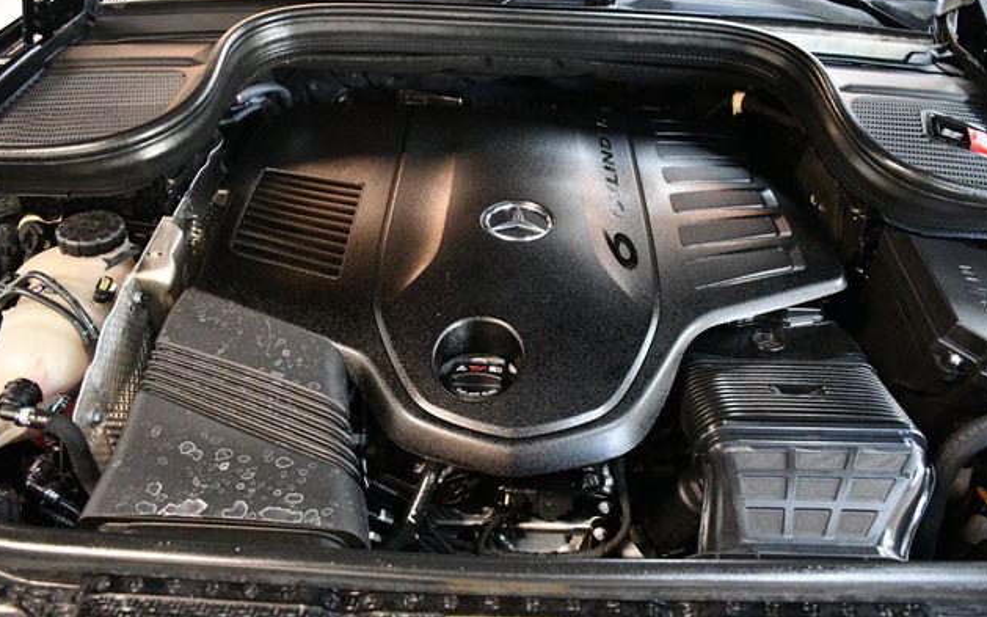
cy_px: 286
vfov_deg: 44.5
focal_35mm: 28
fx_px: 753
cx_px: 494
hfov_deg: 66.5
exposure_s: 1/60
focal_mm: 18
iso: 6400
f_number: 3.5
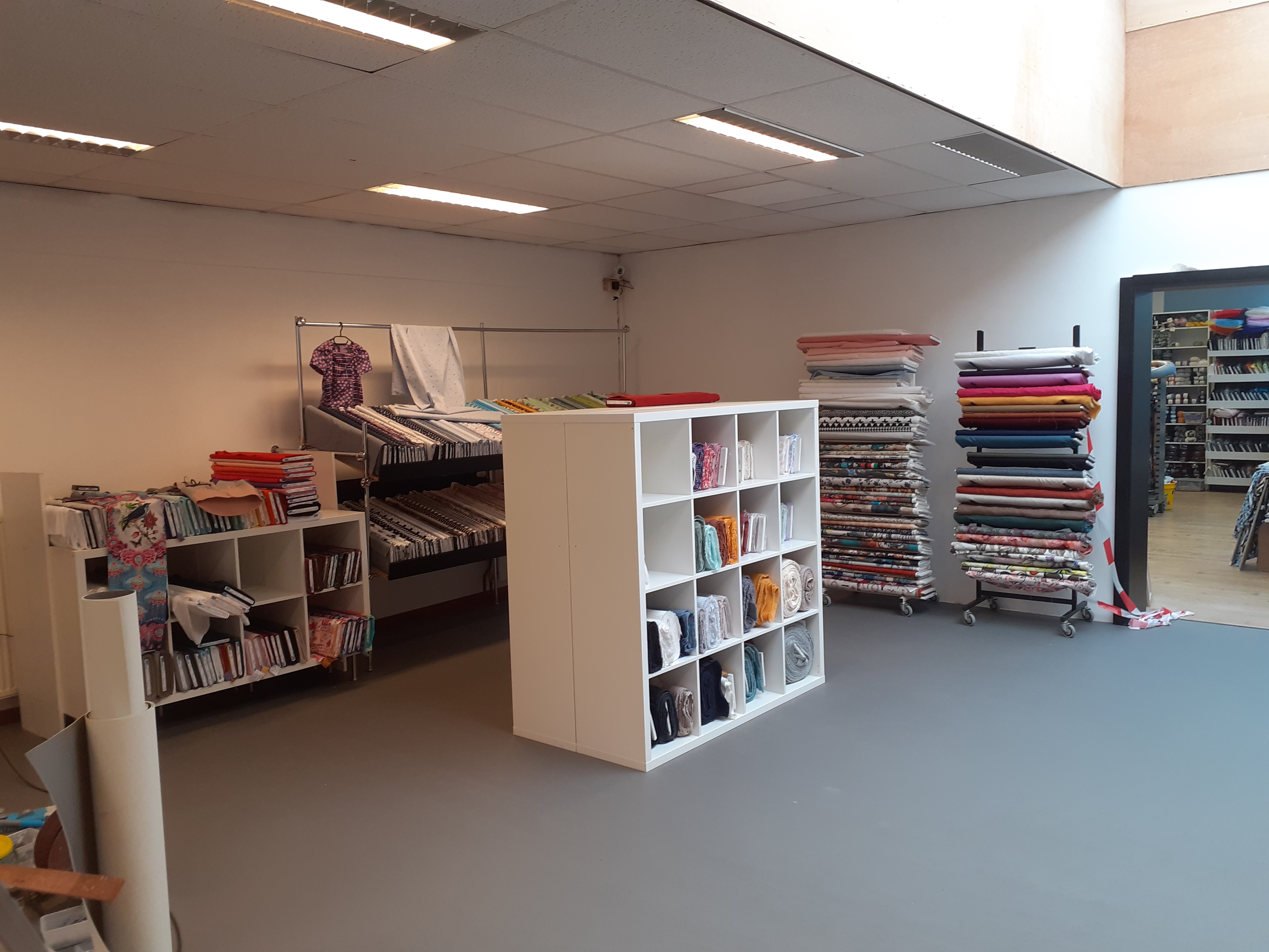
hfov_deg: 65.3
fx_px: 990
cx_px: 634
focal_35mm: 27
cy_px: 476
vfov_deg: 51.4
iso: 64
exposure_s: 1/50
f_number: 1.9
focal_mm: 3.6
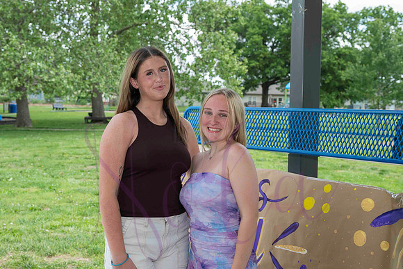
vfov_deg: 29.2
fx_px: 517
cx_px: 203
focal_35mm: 46
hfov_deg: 42.6
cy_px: 129
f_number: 5.6
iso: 400
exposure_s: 1/500
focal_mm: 43
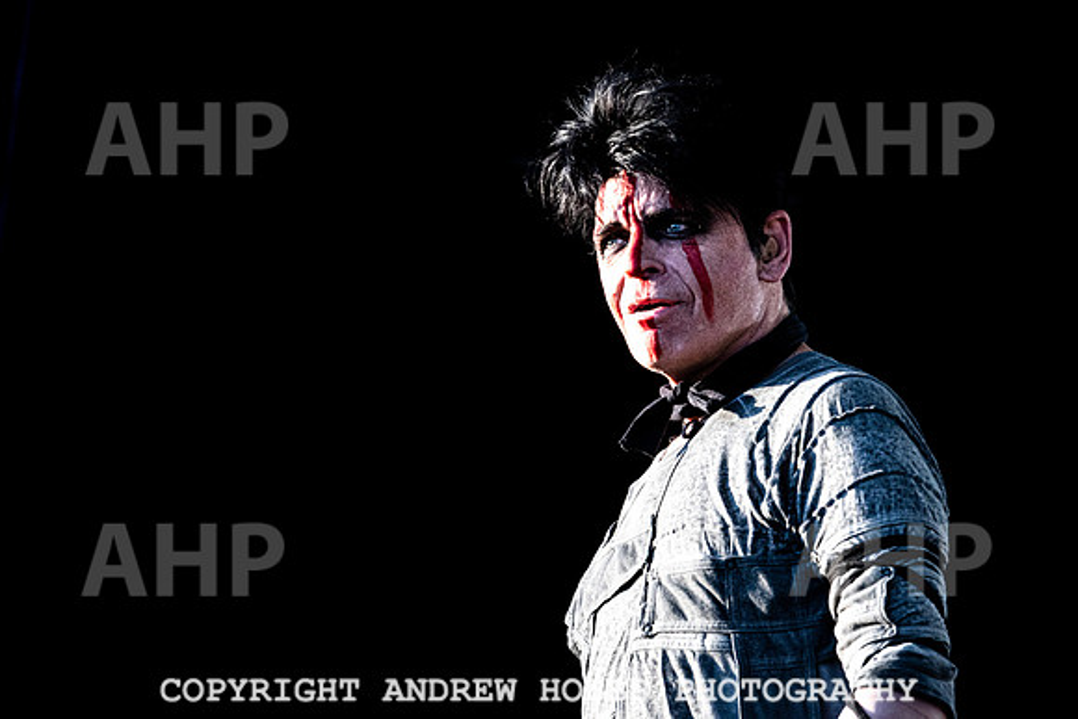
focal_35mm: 258
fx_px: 7740
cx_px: 696
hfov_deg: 8.0
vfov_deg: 5.3
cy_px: 254
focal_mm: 200
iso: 800
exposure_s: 1/1250
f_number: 5.6
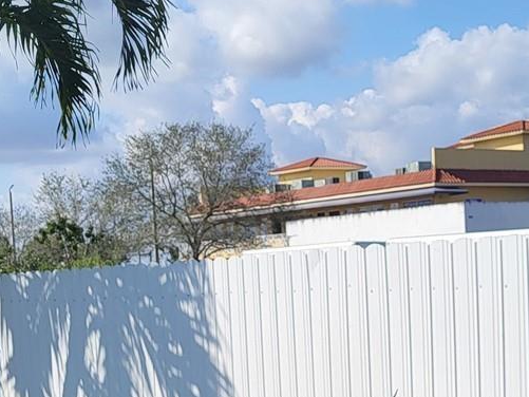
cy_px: 413
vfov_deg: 17.3
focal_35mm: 83
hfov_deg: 23.5
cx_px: 284
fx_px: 1269
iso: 40
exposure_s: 1/3747
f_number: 1.8
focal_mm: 5.4
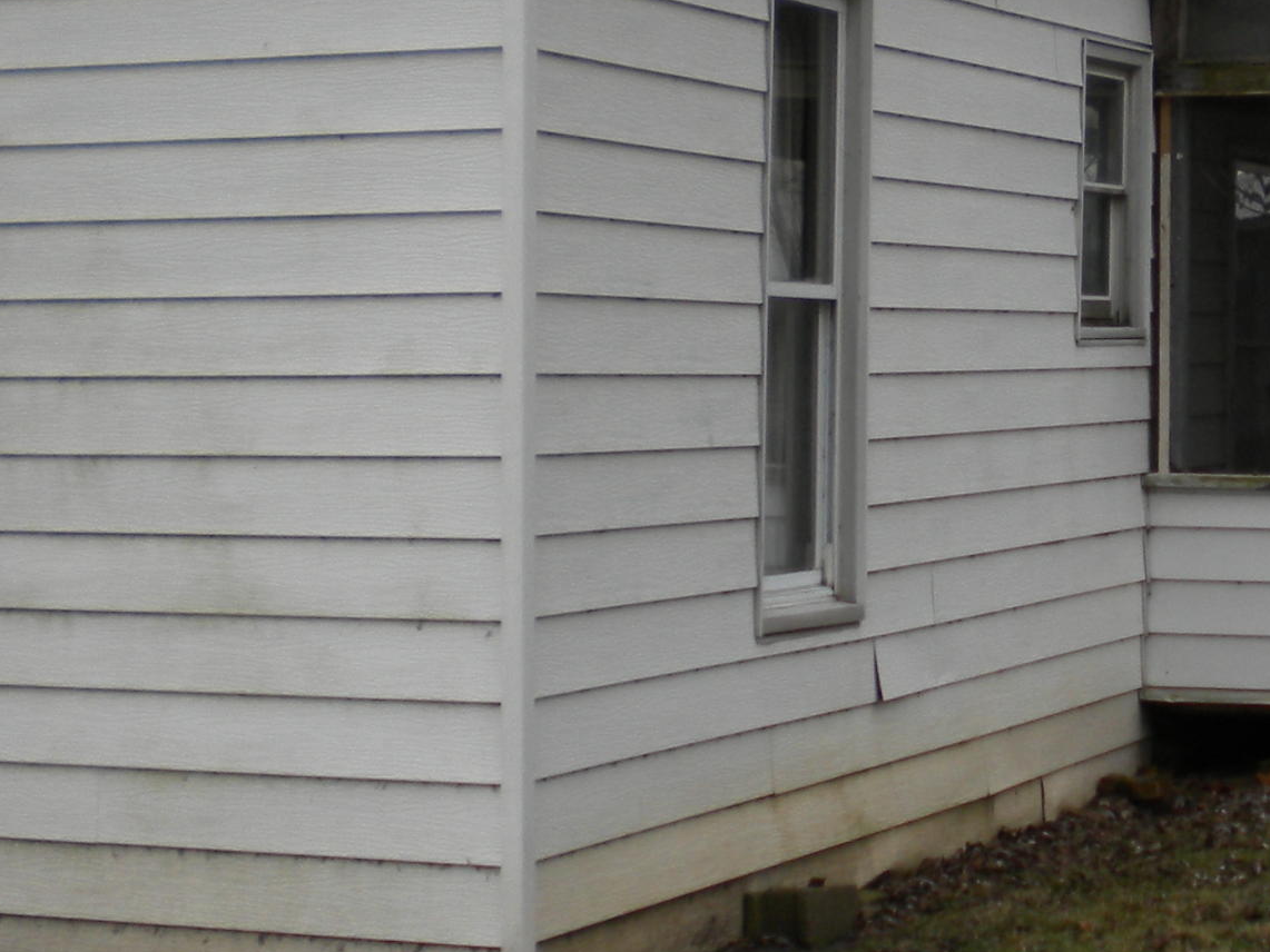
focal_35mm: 92
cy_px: 277
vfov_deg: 16.0
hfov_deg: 20.8
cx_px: 1171
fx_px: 3376
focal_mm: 6.3
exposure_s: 1/262
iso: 80
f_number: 3.1
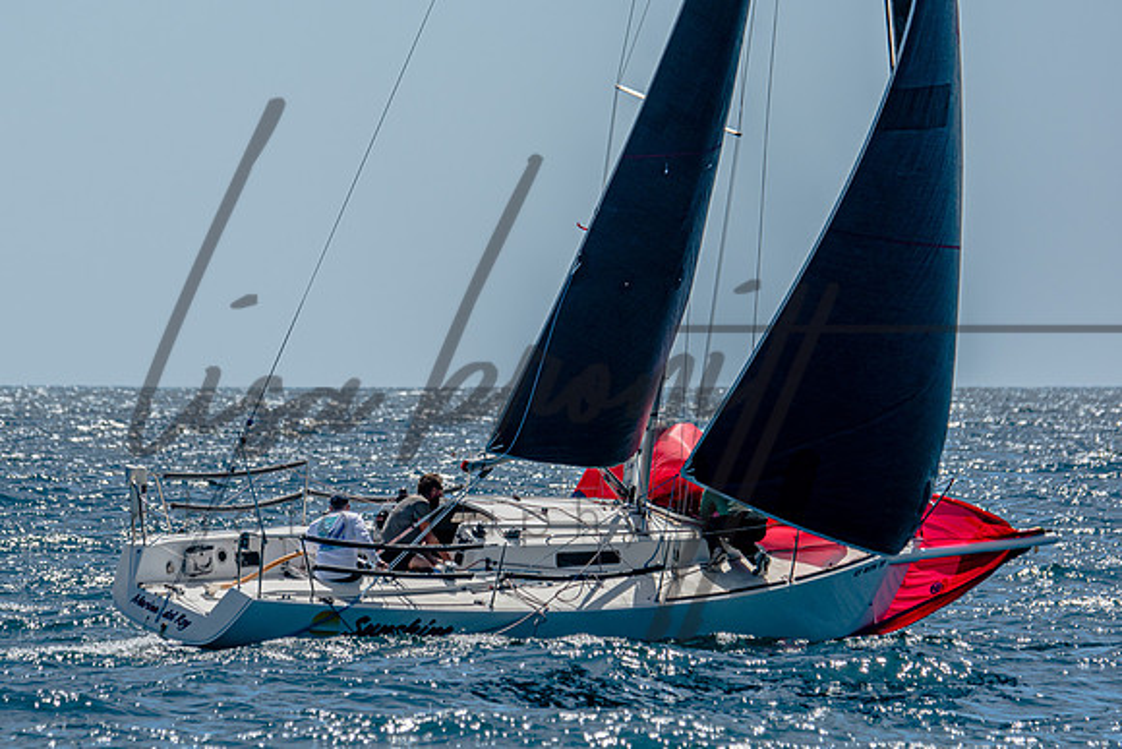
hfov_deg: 4.4
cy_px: 413
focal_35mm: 465
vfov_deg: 3.0
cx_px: 485
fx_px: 14508
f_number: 5.6
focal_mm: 270
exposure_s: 1/2000
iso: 200
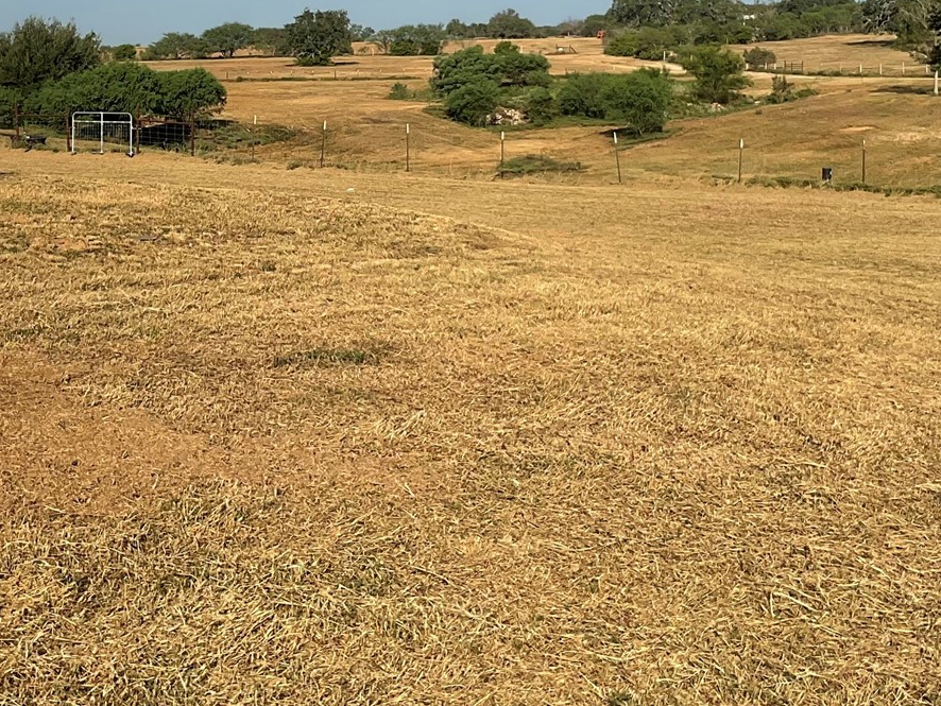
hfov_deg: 28.7
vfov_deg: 21.7
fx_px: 1822
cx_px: 302
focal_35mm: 67
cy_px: 162
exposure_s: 1/2227
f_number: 1.8
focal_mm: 3
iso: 16
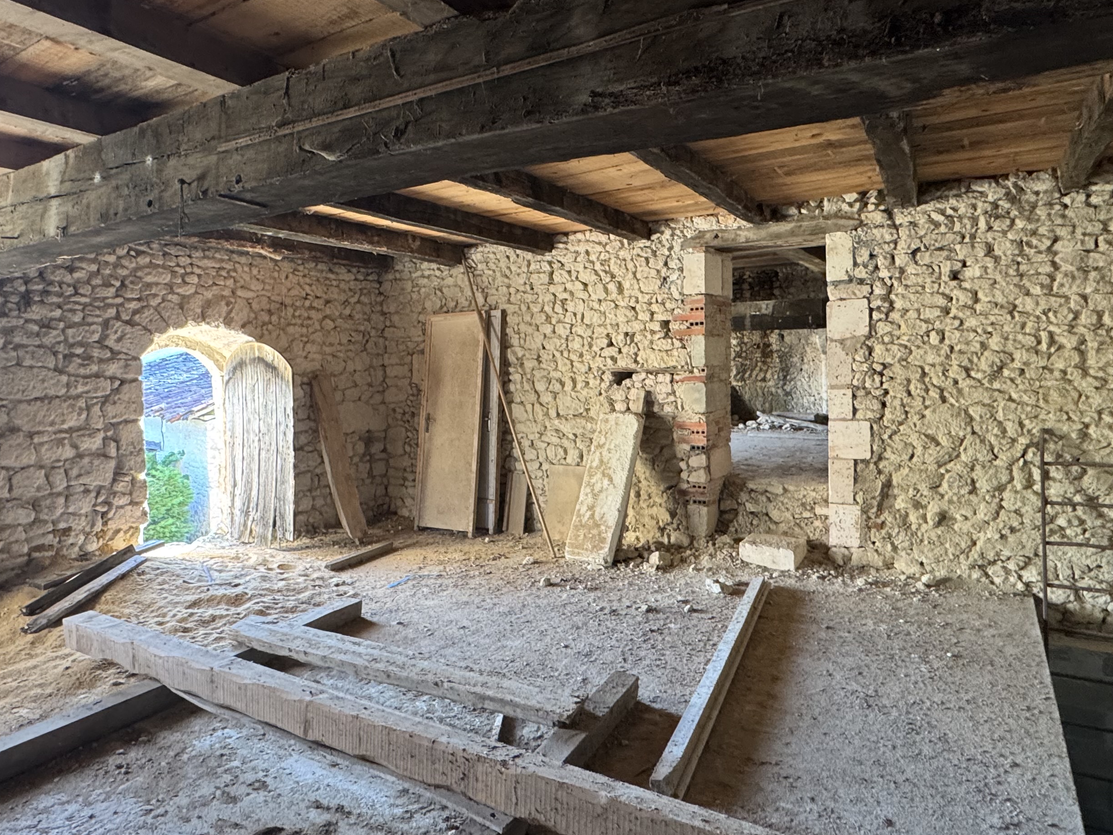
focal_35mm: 23
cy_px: 386
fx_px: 740
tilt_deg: -1.6
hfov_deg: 73.7
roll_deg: +1.7
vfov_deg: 58.8
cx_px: 502
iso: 320
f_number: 2.2
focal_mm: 2.22
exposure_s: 1/73
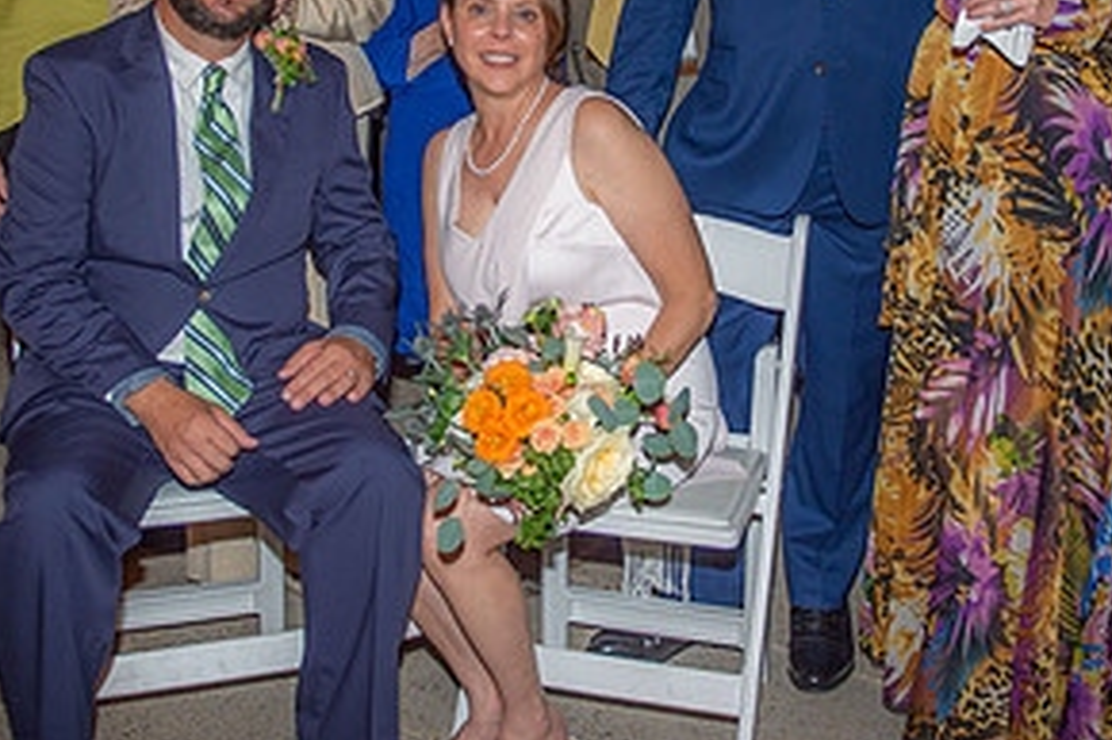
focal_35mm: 54
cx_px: 583
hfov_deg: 36.9
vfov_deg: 24.7
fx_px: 1667
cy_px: 173
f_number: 2.8
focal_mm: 27
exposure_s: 1/80
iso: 1000
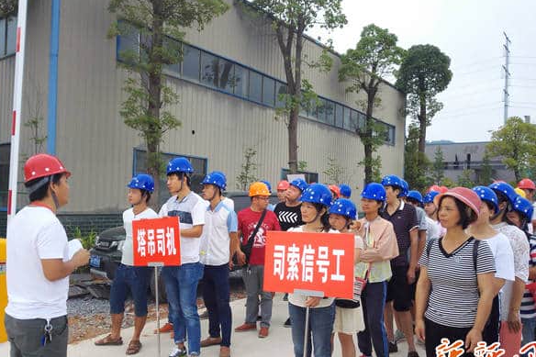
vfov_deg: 42.2
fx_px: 461
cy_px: 197
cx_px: 268
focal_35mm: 31
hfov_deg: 60.3
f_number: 2
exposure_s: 1/279
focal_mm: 3.8
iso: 100
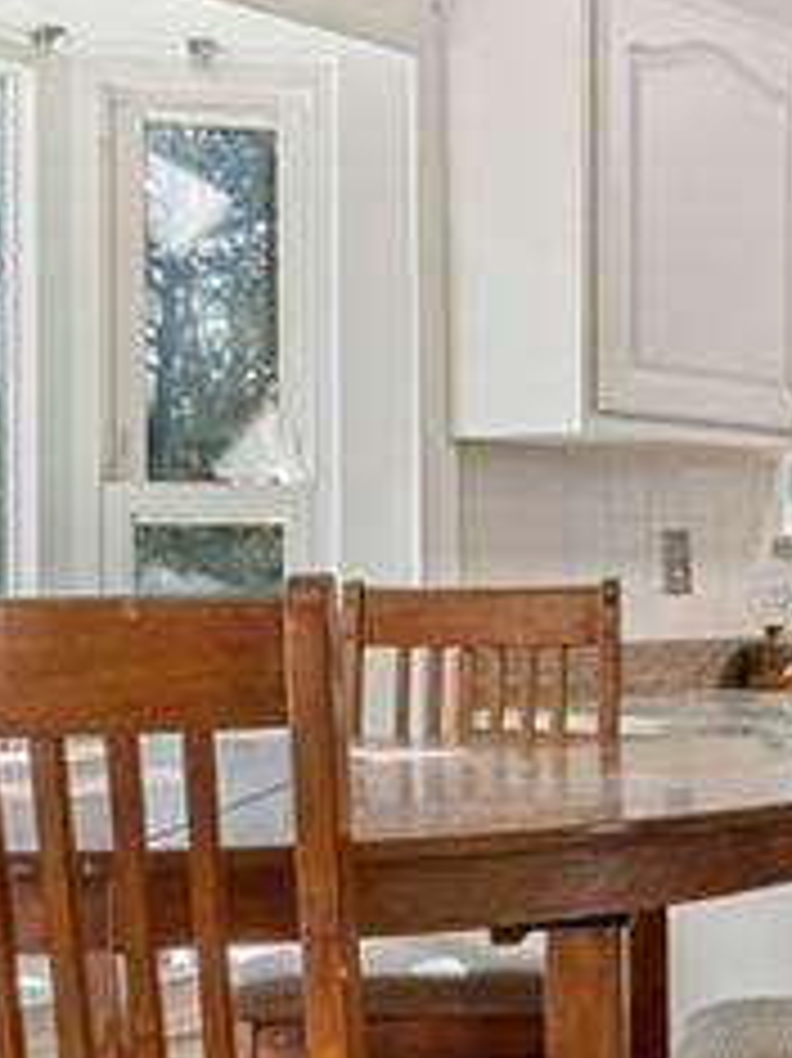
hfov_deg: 19.9
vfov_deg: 29.0
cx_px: 1066
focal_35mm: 67
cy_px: 585
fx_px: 2046
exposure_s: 1/2
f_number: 9
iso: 100
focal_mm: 16
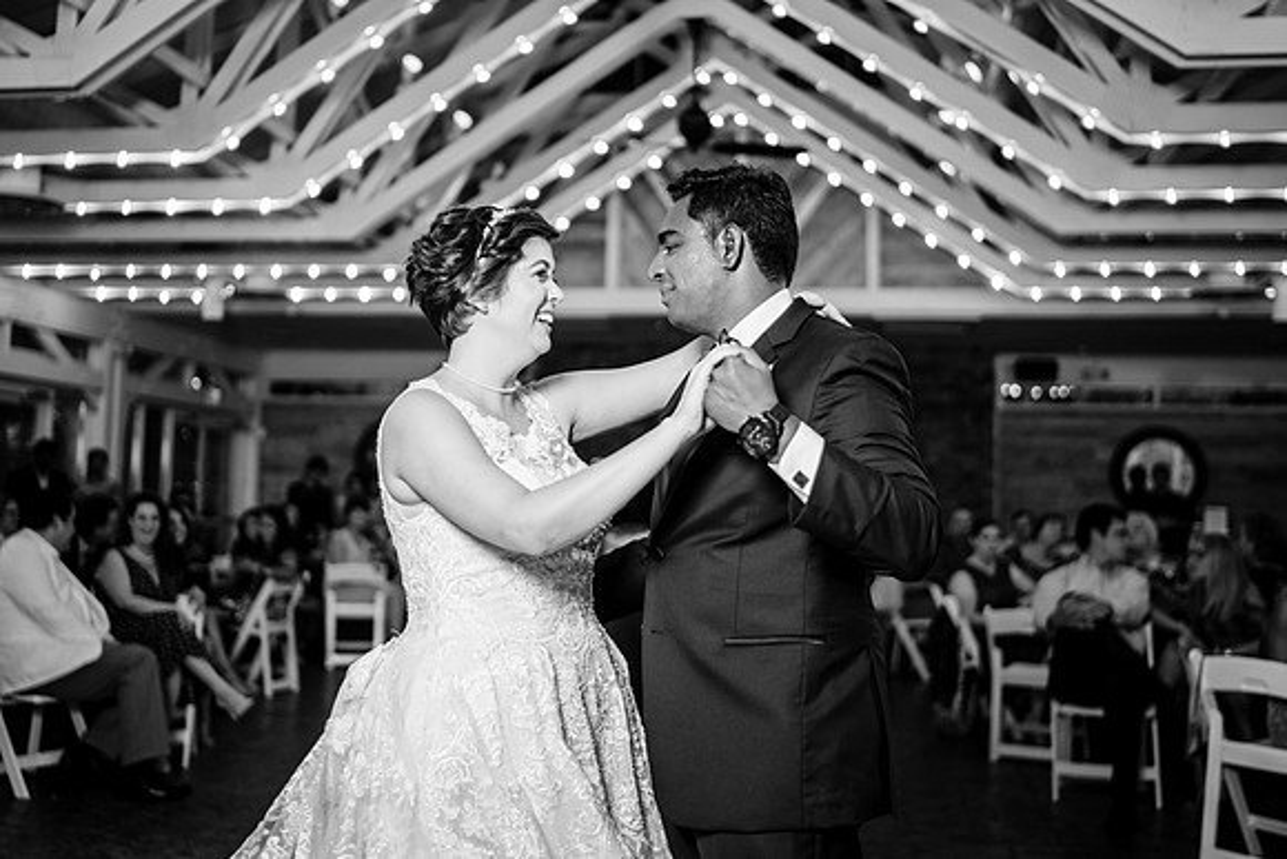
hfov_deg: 45.9
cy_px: 353
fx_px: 1519
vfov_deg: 31.5
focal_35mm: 42
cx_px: 592
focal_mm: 35
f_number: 1.4
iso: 200
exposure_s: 1/200
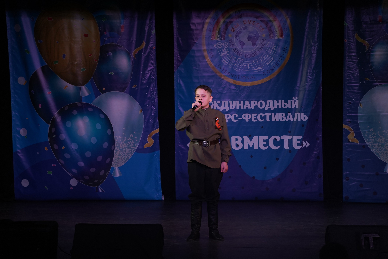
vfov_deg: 12.1
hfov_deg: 18.1
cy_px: 130
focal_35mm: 113
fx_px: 1218
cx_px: 194
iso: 1600
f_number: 5.6
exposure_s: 1/250
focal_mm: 113
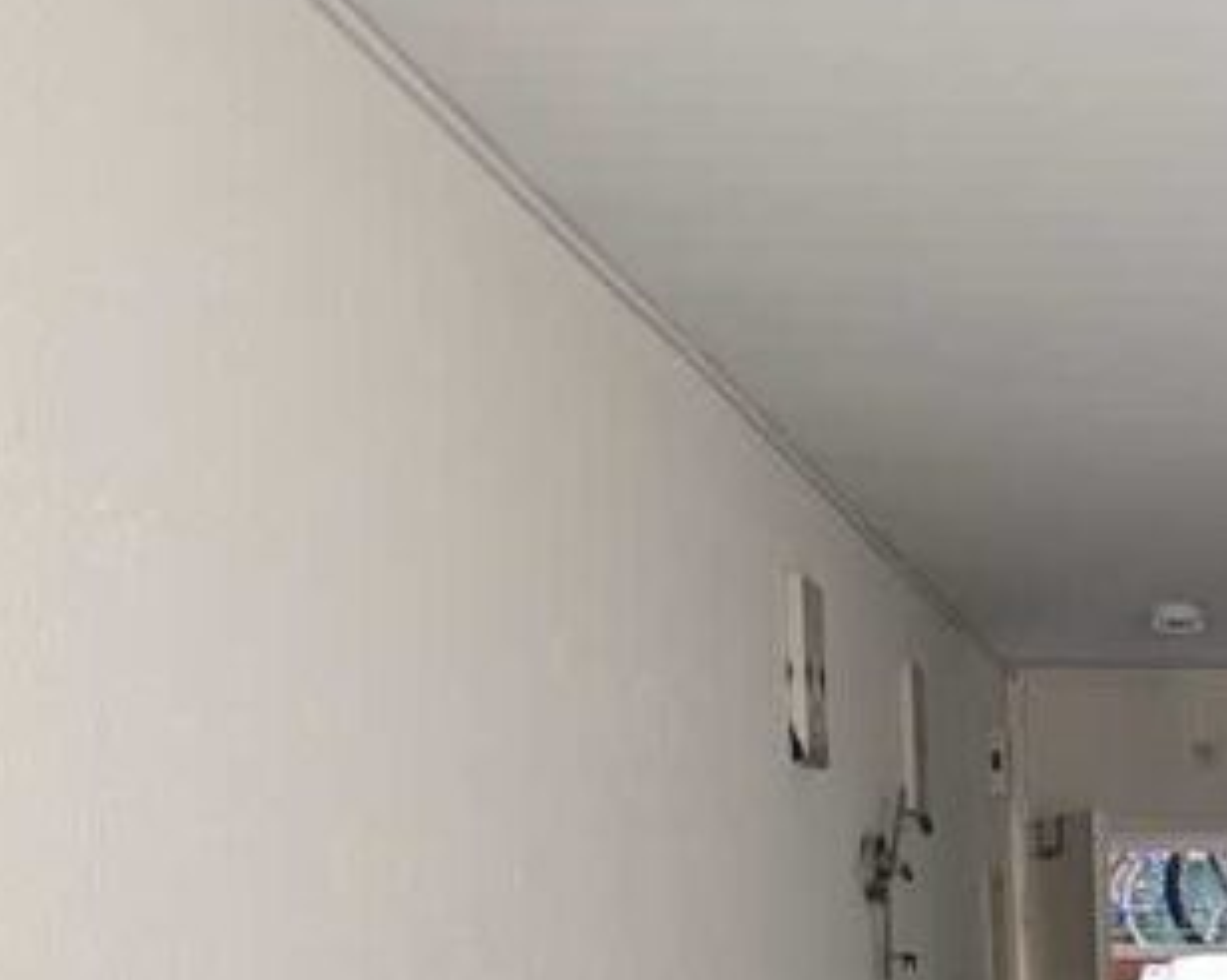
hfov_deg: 20.6
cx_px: 1884
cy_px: 1313
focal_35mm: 78
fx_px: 2831
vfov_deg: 18.2
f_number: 1.68
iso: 19
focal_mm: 6.9
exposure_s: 1/67
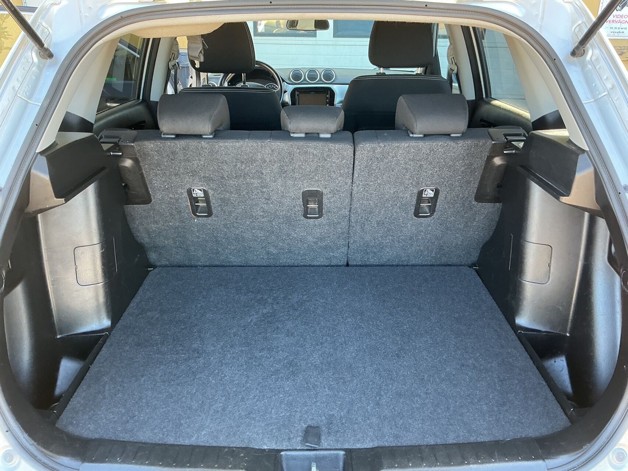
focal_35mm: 29
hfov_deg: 61.7
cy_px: 236
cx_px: 314
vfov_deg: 48.2
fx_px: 526
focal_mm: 3
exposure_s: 1/60
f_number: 1.8
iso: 64
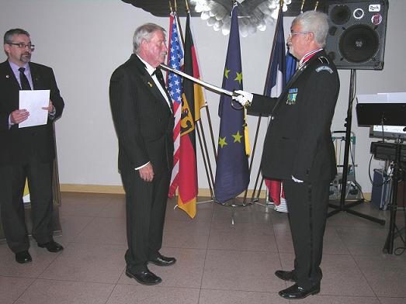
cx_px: 203
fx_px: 375
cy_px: 152
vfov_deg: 44.1
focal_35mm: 32
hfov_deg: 56.8
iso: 82
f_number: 2.9
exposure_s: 1/60.1
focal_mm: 8.1
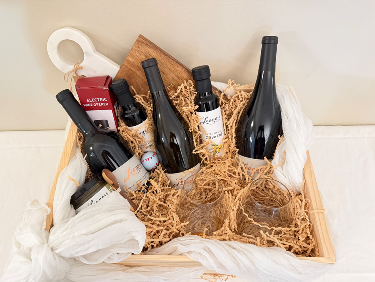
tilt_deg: -58.3
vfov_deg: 56.8
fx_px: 260
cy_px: 141
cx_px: 188
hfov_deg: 71.6
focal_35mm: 24
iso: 800
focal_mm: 6.76
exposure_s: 1/40
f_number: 1.78
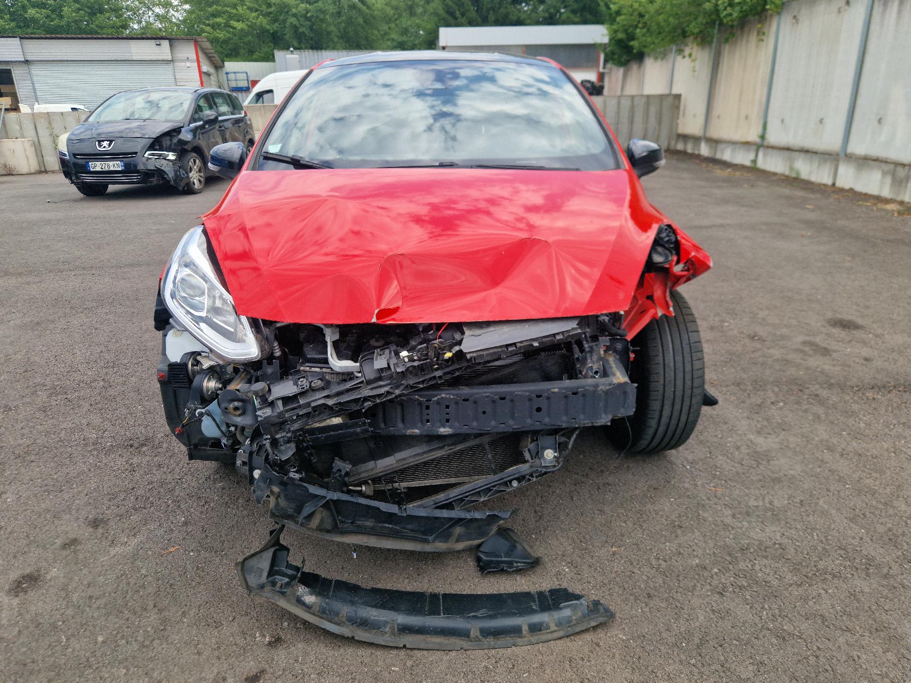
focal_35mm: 23
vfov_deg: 58.9
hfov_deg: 73.9
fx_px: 605
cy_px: 342
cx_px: 456
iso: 50
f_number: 1.8
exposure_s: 1/588
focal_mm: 5.4
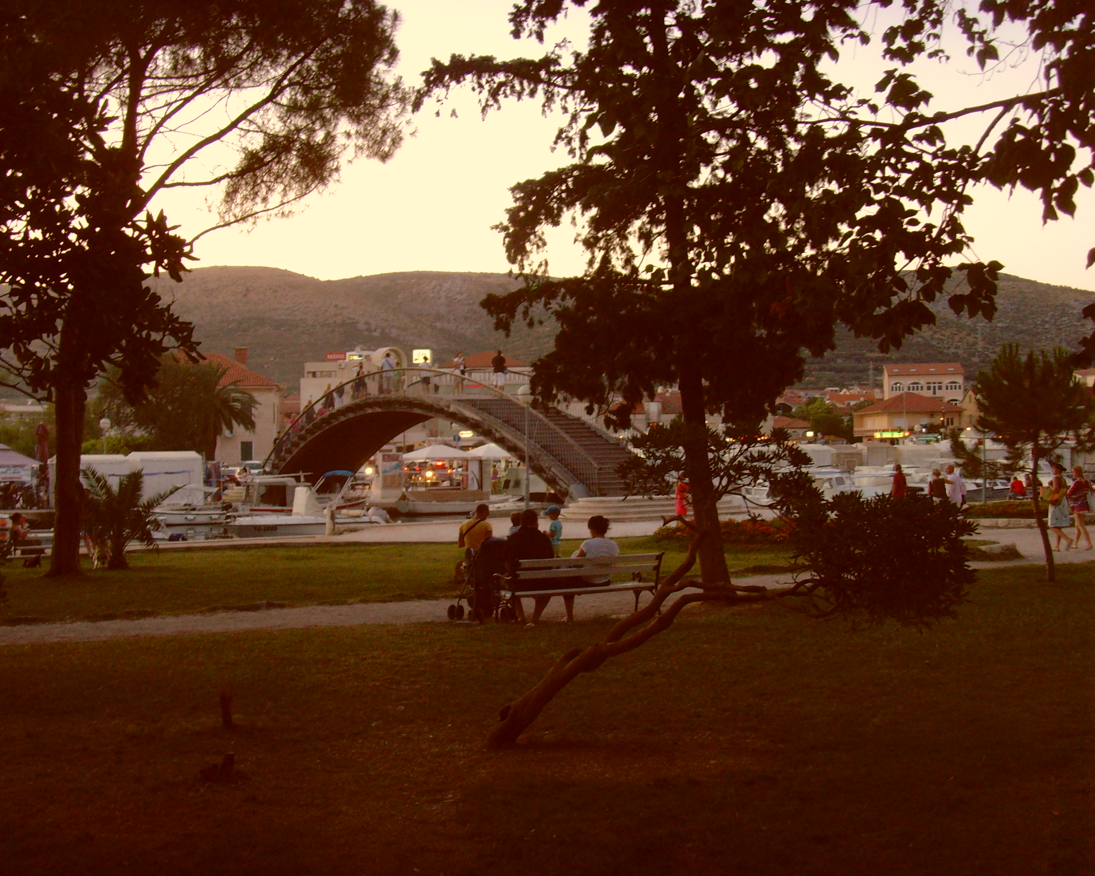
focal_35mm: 41
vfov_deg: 36.5
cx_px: 506
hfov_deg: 44.8
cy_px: 440
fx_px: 1329
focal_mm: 6.6
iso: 200
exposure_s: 1/20
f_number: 3.5
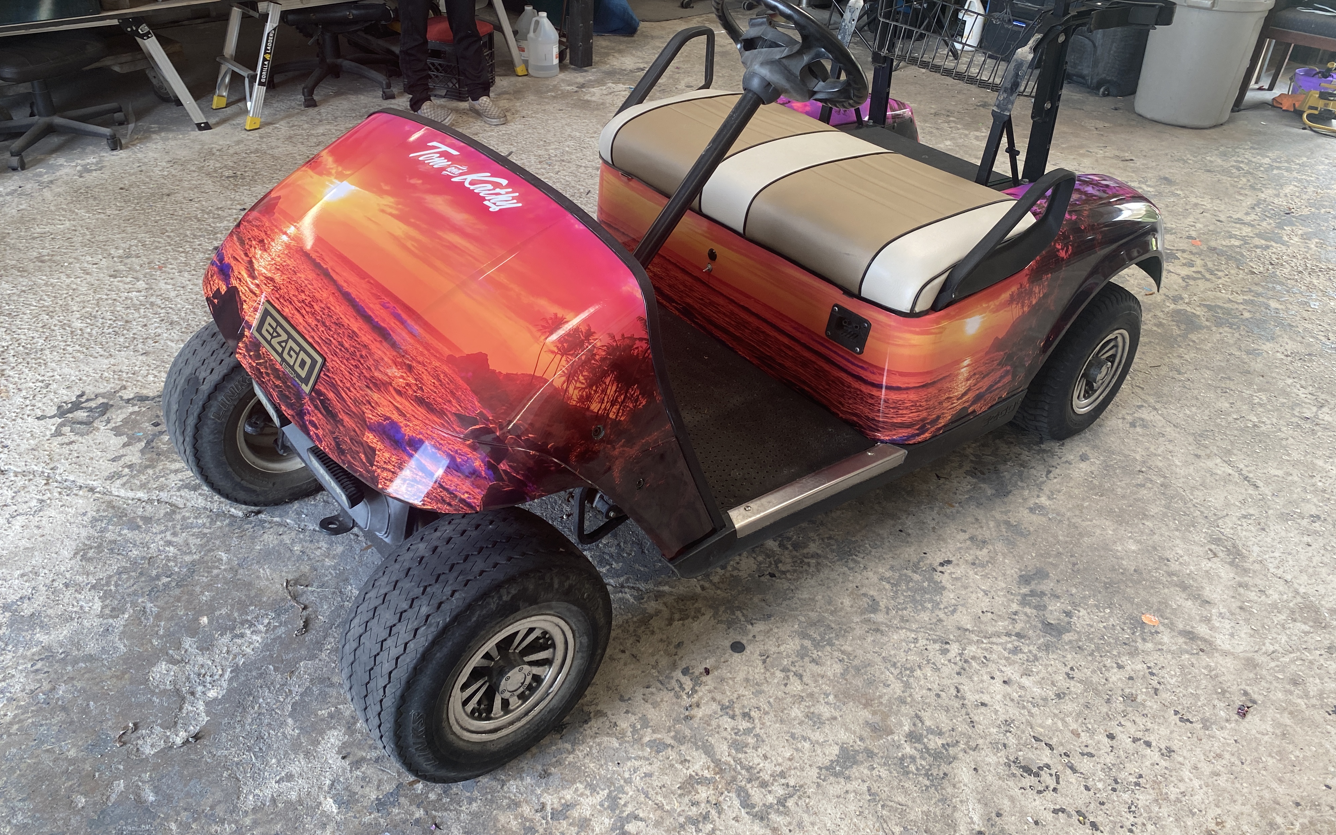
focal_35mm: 28
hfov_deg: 66.5
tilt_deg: -30.3
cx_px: 661
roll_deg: -2.8
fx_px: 1019
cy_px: 331
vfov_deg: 44.3
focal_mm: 4.25
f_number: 1.8
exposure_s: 1/120
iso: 80
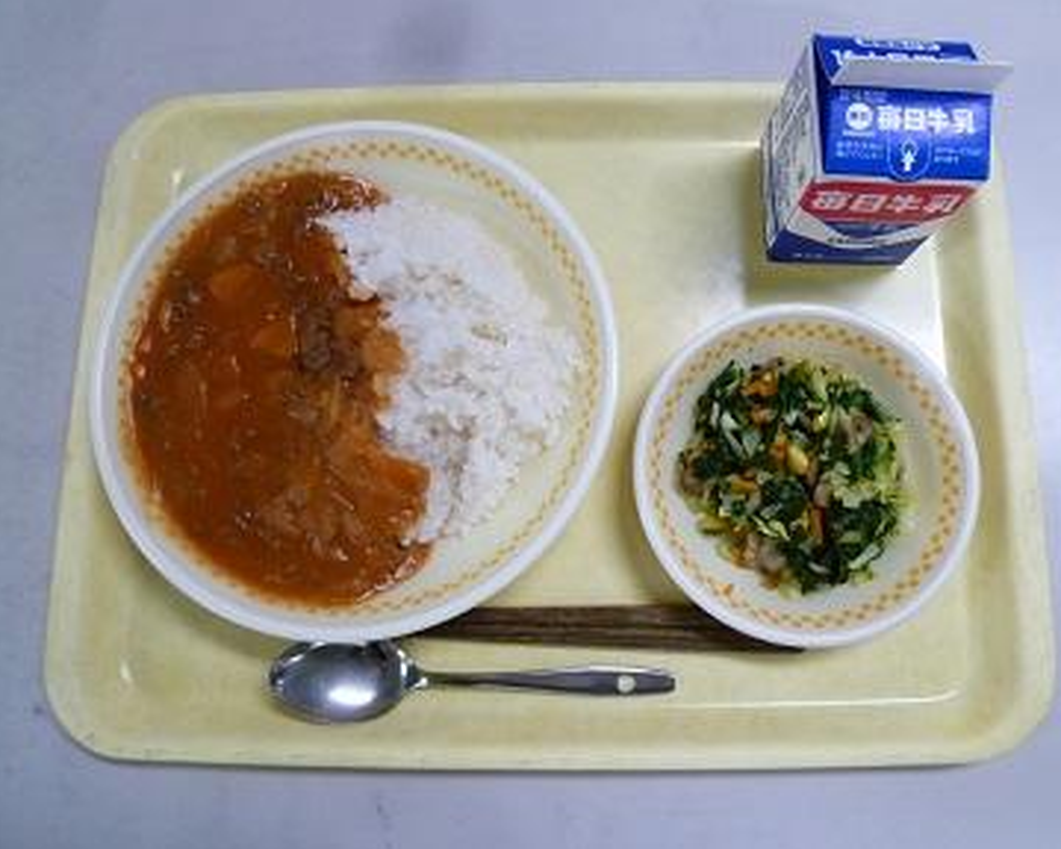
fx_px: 816
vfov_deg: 54.9
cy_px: 413
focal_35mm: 26
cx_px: 566
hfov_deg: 66.0
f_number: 2.2
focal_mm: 4.3
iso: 250
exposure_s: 1/60
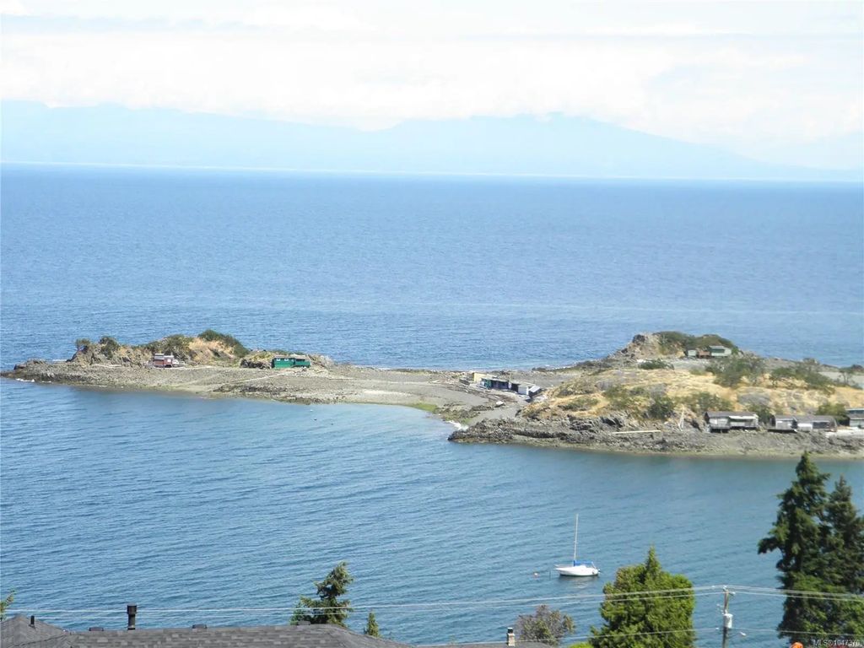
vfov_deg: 18.4
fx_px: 1997
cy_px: 324
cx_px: 432
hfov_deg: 24.4
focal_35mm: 80
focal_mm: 14.3
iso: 100
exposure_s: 1/100
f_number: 8.8
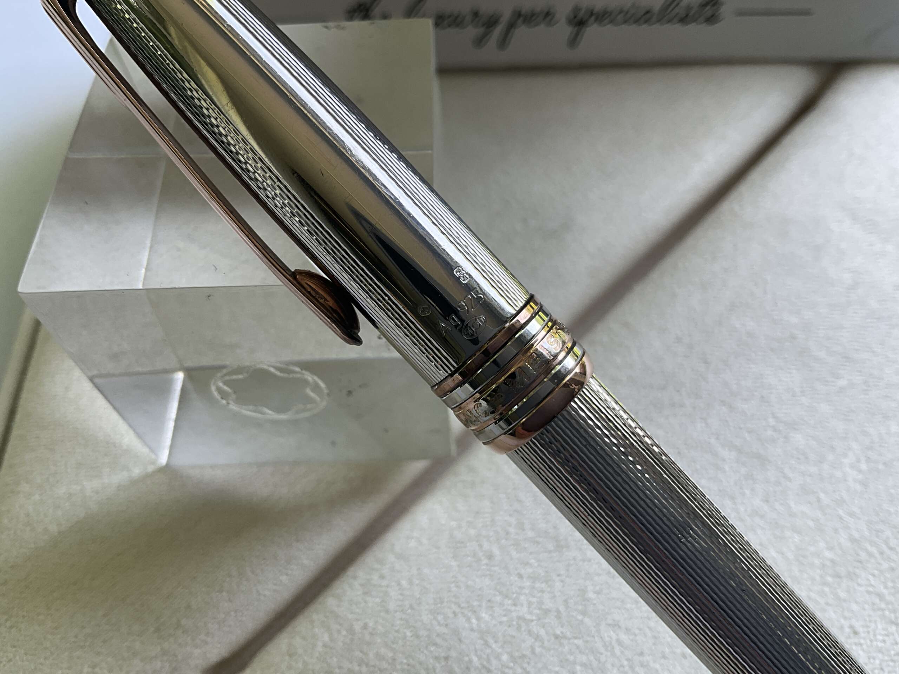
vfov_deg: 48.2
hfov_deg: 61.7
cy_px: 337
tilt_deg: -57.8
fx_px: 753
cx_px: 450
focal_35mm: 29
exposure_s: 1/122
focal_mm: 3
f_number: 1.8
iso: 25
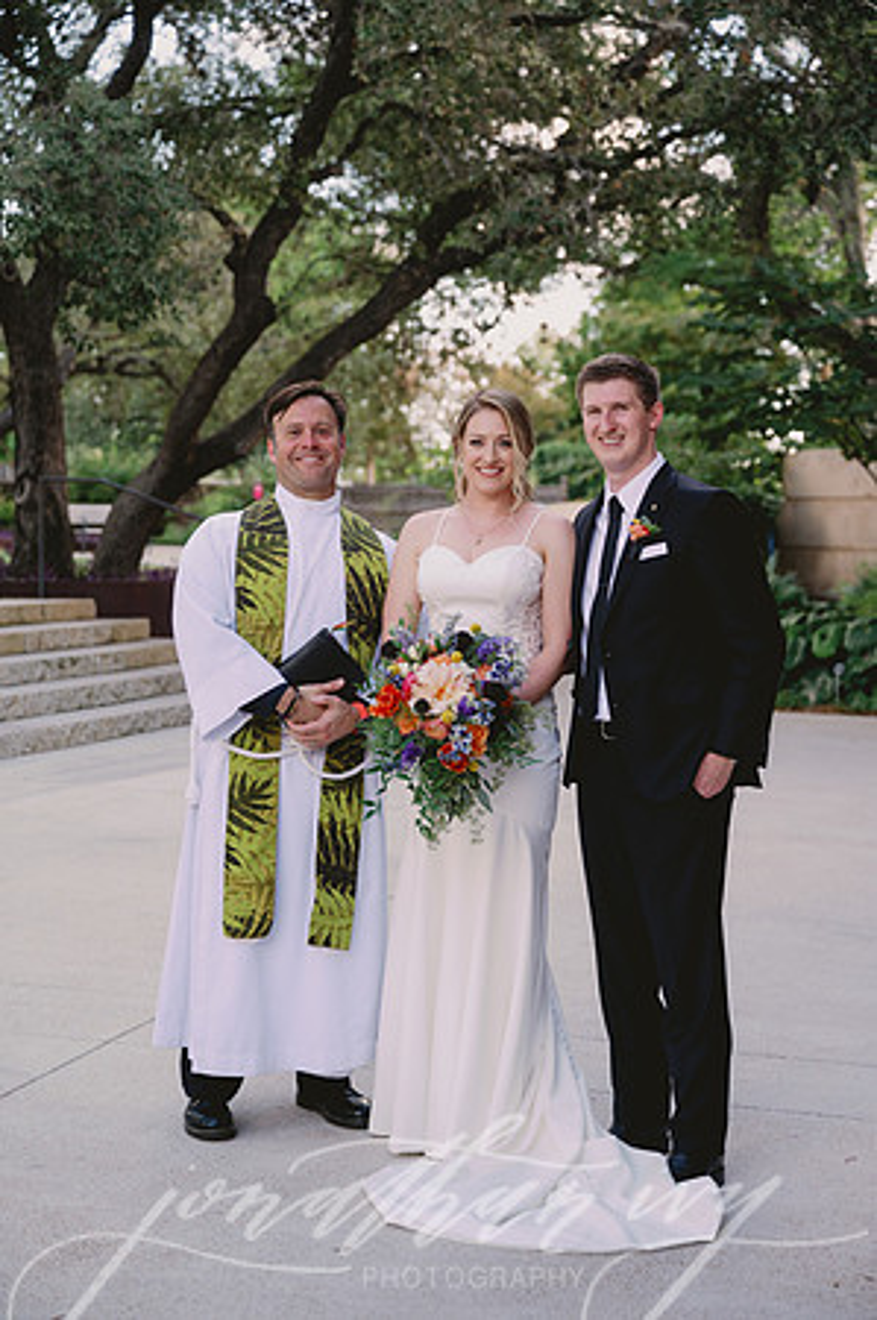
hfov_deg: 21.5
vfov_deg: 31.9
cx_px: 438
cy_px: 660
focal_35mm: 63
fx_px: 2307
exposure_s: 1/800
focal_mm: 63
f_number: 3.5
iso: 320
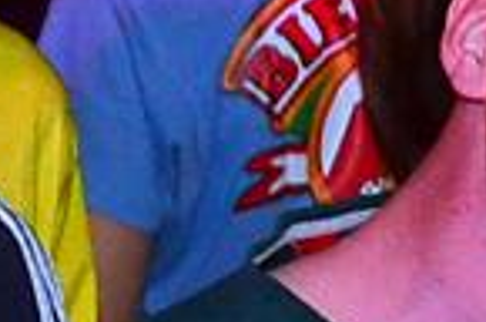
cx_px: 1445
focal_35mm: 424
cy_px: 755
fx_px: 5711
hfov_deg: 4.7
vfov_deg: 3.2
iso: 3200
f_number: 5.6
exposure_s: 1/500
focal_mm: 38
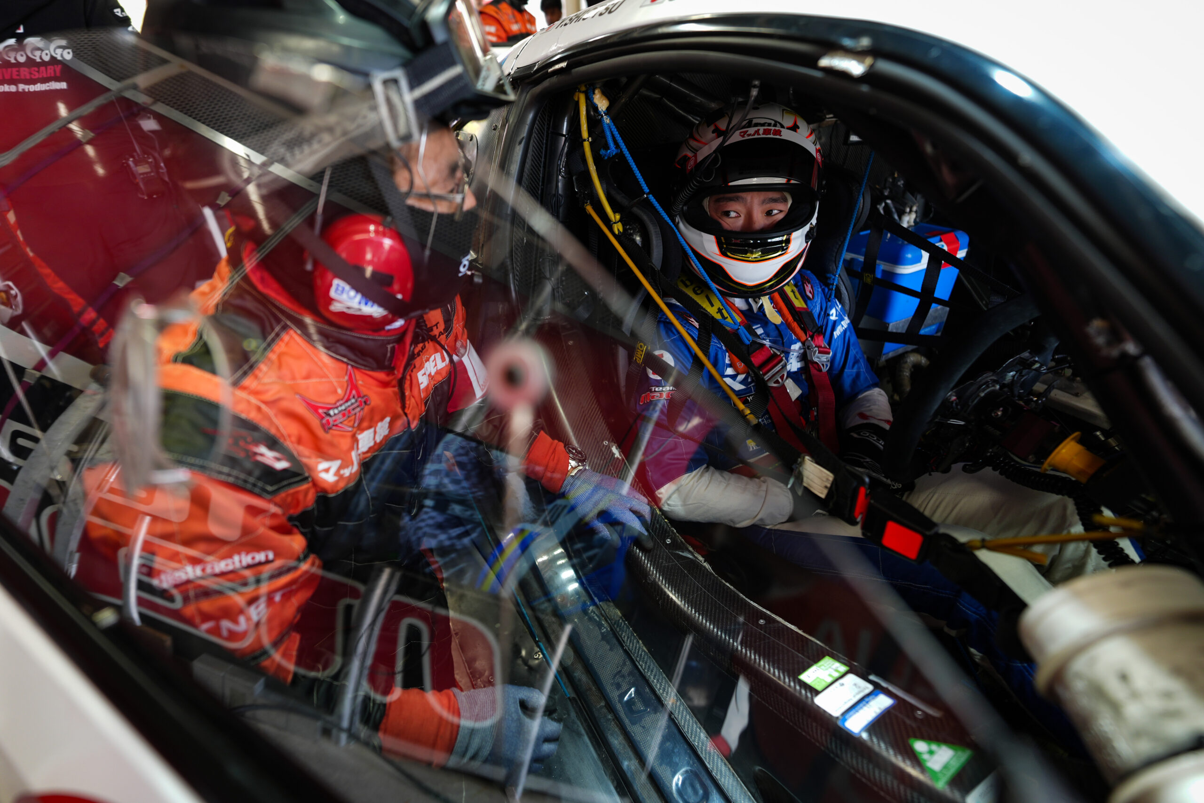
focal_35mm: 16
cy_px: 402
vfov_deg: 73.8
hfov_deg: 96.7
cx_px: 602
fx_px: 535
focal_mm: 16
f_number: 1.8
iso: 160
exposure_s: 1/125
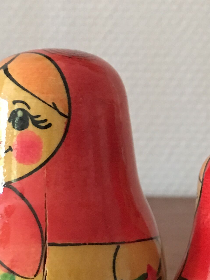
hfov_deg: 15.9
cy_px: 119
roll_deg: -1.3
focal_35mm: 91
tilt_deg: -2.3
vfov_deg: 21.5
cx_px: 215
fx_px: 736
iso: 100
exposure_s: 1/10
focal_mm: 4.15
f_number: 2.2
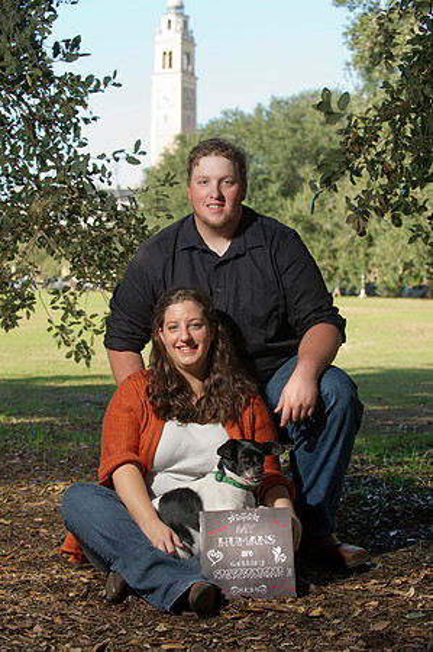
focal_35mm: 70
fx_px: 1266
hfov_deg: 19.4
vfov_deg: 28.9
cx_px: 216
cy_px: 326
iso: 320
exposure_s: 1/200
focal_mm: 70
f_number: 5.6
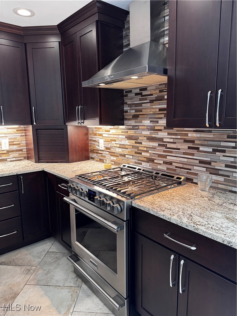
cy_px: 158
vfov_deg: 71.6
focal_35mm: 24
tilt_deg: -9.4
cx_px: 118
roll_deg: +0.9
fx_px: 219
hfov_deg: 56.8
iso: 250
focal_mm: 6.76
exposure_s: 1/60
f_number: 1.78
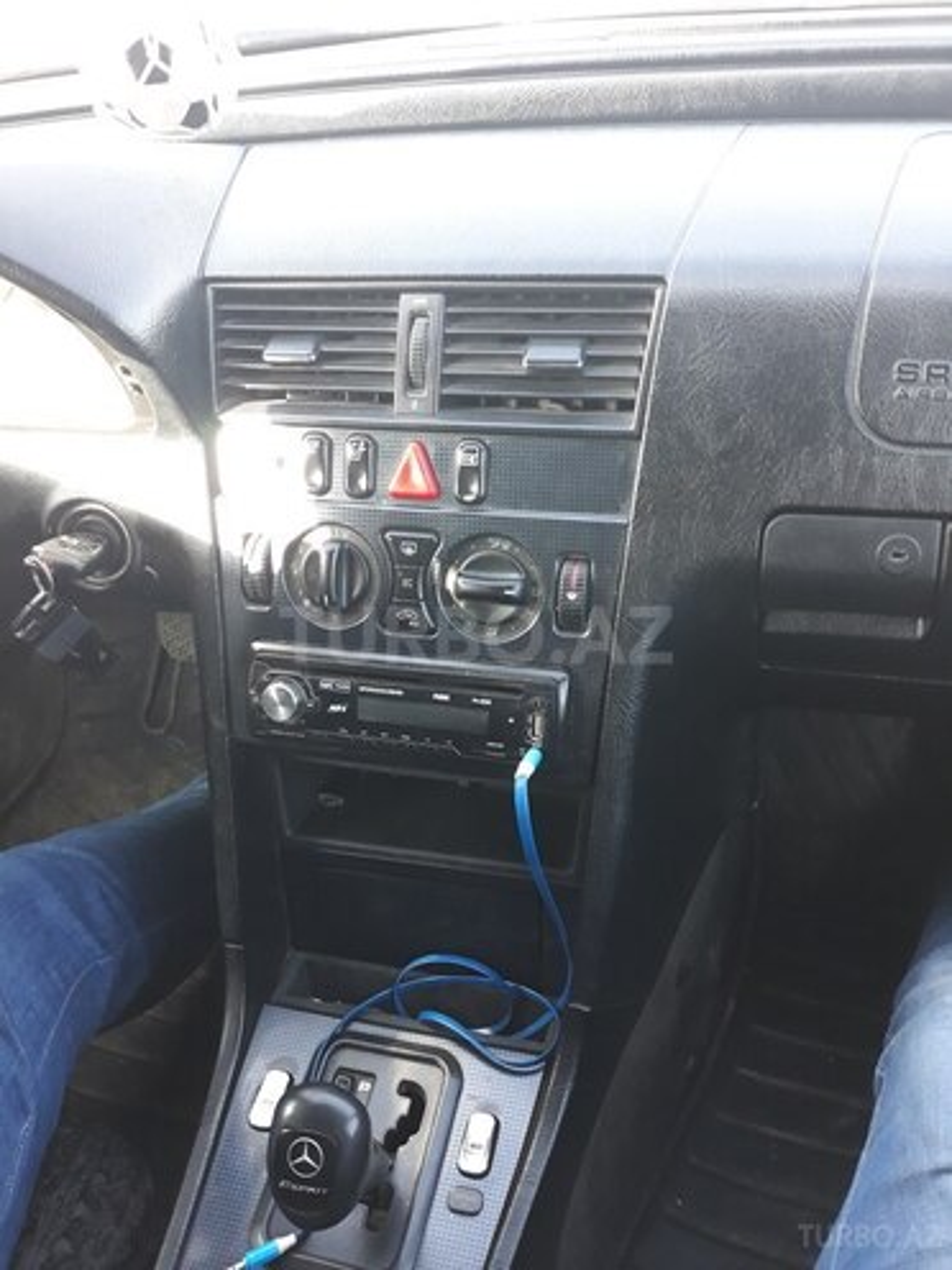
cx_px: 476
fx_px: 990
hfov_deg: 51.4
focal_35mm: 27
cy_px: 635
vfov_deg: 65.3
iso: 100
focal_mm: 3.71
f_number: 1.7
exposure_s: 1/50
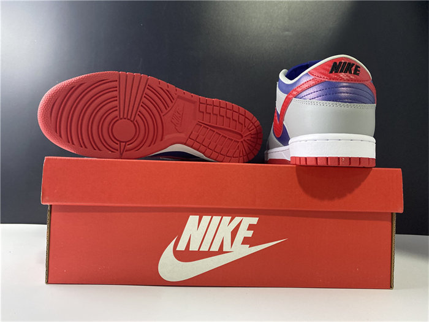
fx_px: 322
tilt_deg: +1.8
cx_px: 214
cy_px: 161
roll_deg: -0.5
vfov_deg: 53.1
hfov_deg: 67.3
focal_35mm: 26
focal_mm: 4.25
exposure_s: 1/60
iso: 250
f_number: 1.8
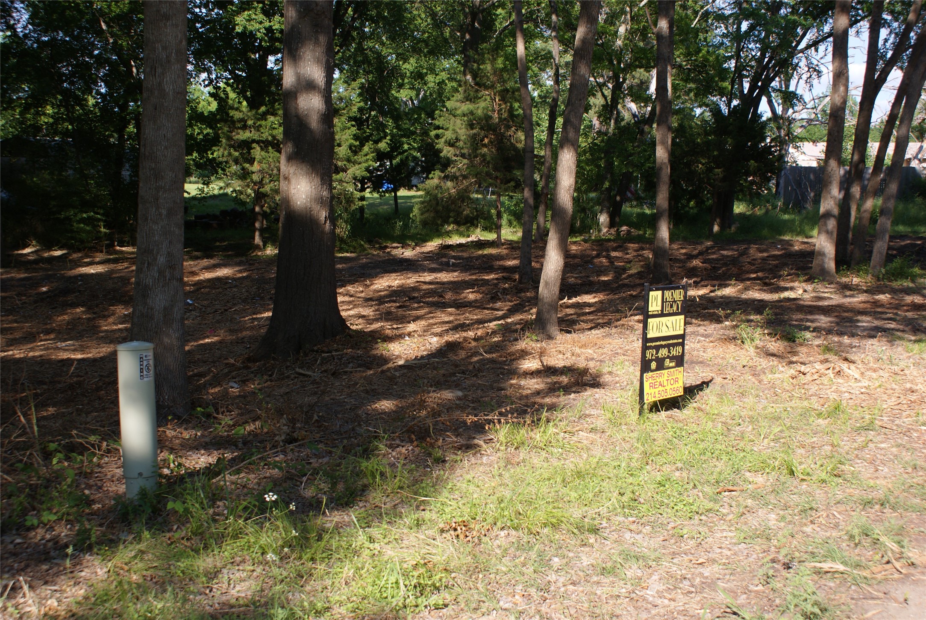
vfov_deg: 34.3
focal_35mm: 39
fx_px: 1004
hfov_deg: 49.5
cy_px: 310
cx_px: 463
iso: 100
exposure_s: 1/200
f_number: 5.6
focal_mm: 26
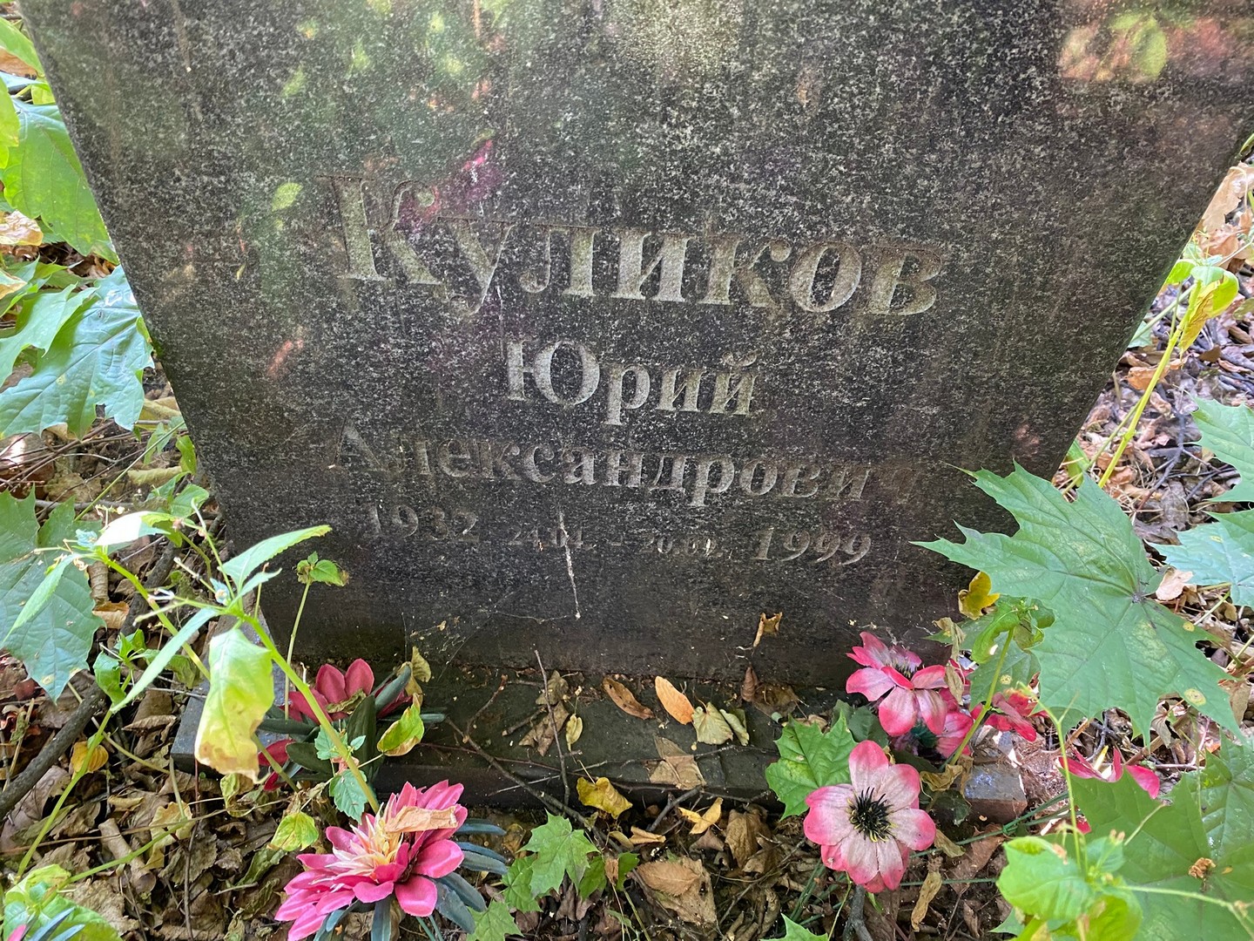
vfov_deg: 53.1
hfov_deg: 67.3
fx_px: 942
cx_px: 627
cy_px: 470
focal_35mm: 26
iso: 250
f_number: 1.8
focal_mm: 4.25
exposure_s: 1/60
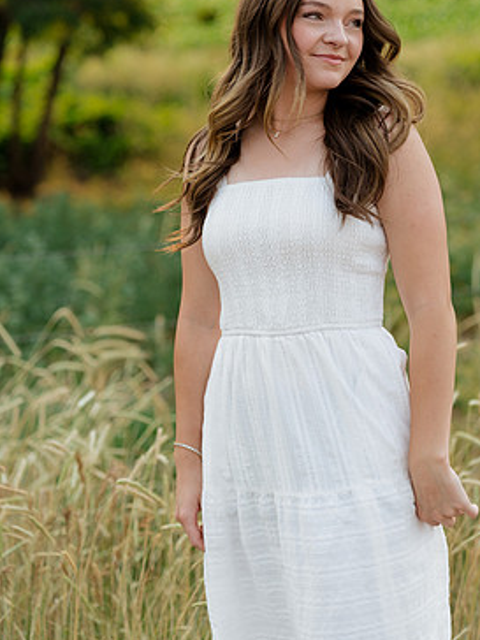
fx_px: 1867
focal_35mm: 101
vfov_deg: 19.4
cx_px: 250
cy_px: 257
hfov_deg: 14.6
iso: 125
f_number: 3.2
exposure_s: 1/250
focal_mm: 85
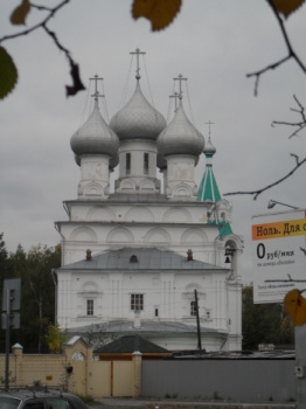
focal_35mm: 103
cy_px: 204
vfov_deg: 19.1
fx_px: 1215
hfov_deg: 14.3
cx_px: 153
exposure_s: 1/90
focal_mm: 17.1
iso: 80
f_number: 4.8
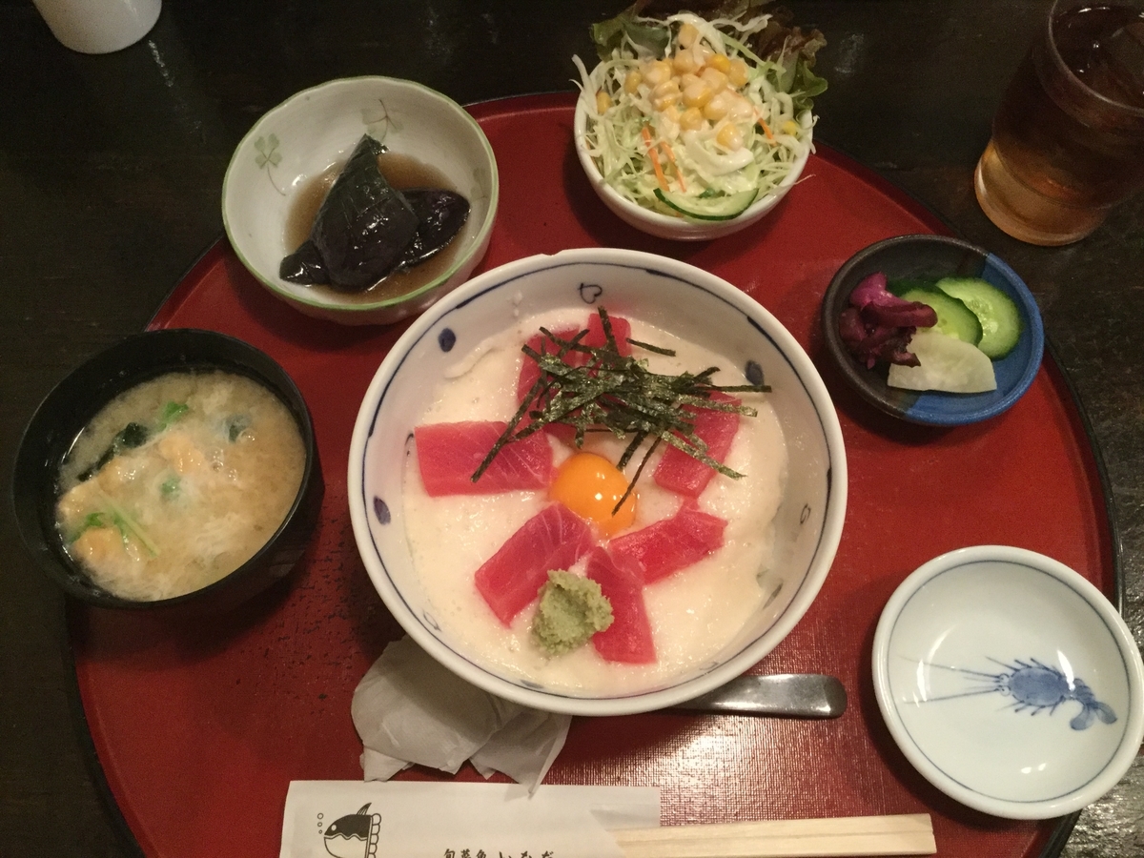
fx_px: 1024
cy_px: 429
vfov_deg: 45.4
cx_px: 572
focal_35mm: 31
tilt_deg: -68.3
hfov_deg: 58.4
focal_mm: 3.3
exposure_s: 1/33
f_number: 2.4
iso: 250
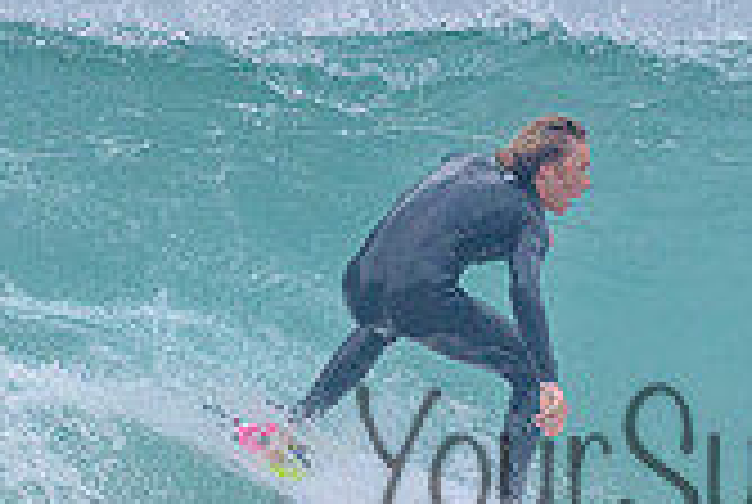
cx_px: 788
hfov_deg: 1.0
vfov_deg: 0.6
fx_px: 44509
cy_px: 304
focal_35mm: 2127
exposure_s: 1/2000
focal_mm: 500
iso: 1800
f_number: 5.6
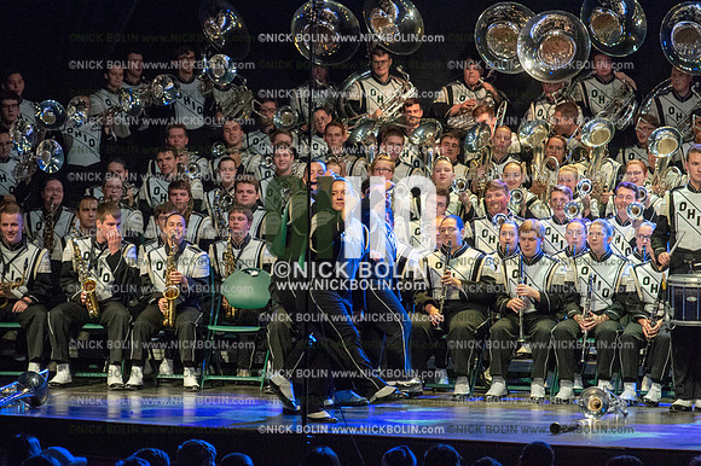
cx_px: 350
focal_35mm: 210
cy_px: 233
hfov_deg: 9.8
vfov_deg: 6.5
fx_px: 4087
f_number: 5.6
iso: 8000
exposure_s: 1/400
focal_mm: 210
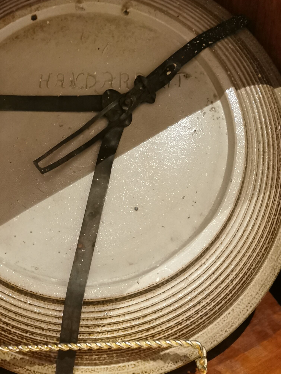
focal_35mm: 49
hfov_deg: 29.4
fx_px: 530
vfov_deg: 38.6
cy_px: 138
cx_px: 82
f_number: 1.8
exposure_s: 1/20
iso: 1000
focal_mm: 5.58
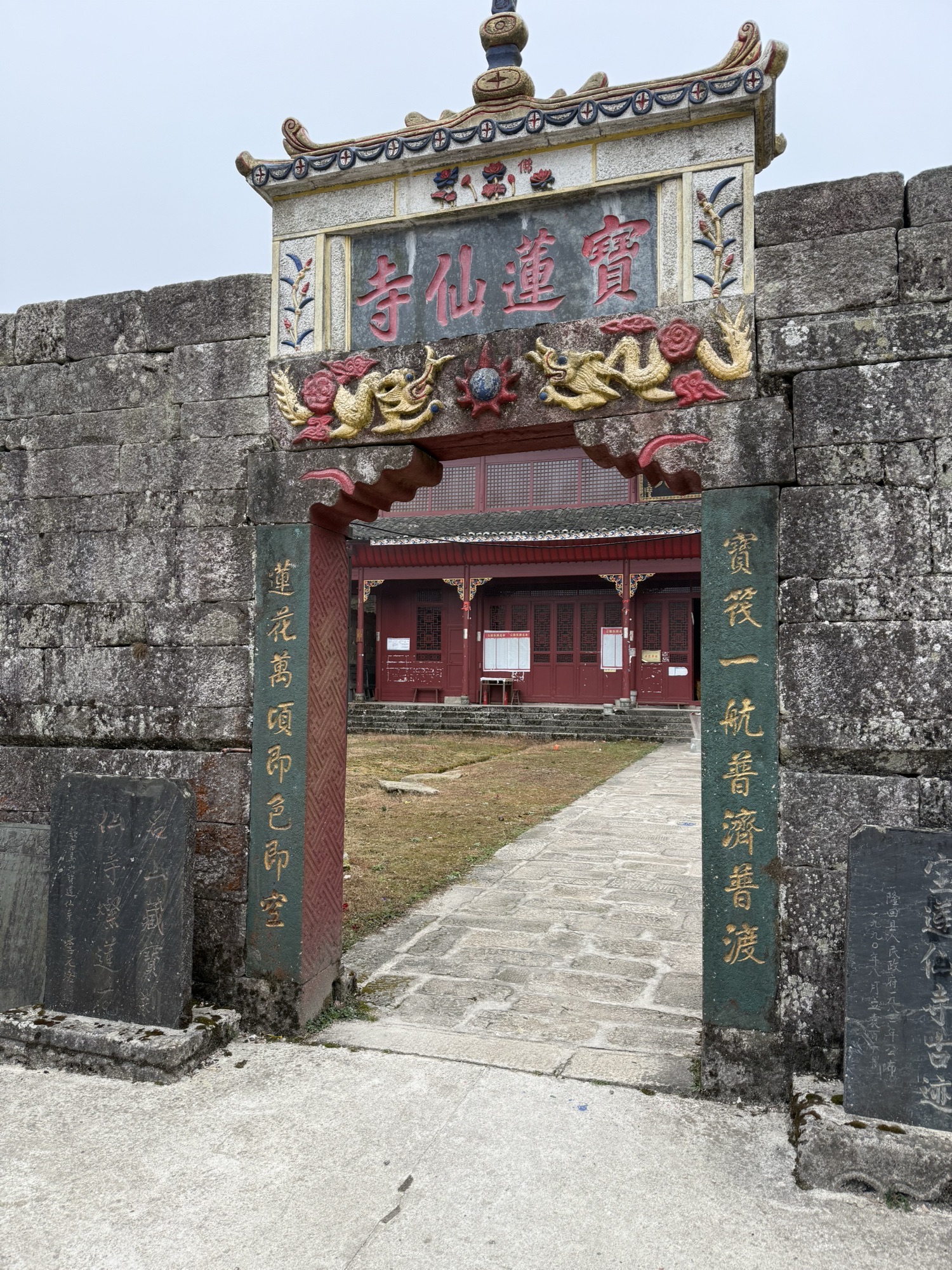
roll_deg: -0.5
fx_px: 880
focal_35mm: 24
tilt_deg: +2.4
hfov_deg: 56.8
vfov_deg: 71.6
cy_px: 635
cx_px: 476
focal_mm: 6.76
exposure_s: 1/654
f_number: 1.78
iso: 100
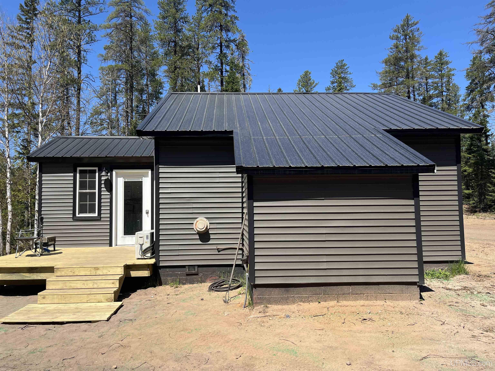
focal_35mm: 26
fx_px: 372
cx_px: 248
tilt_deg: +3.0
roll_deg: +0.7
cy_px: 186
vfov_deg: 53.1
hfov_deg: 67.3
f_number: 1.6
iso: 50
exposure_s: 1/3049
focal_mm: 5.1
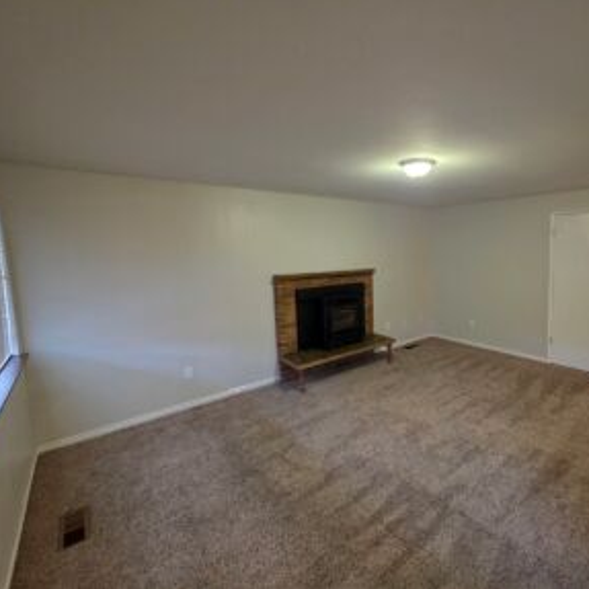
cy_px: 283
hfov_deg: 84.6
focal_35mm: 16
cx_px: 390
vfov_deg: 87.4
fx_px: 308
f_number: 1.9
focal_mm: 2.2
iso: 500
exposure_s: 1/60
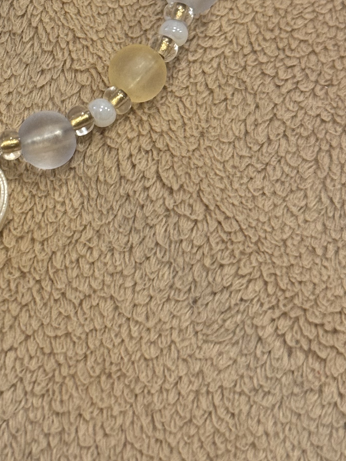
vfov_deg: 18.1
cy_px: 60
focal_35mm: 107
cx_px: -37
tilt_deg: -63.9
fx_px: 1426
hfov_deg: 13.5
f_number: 1.78
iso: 125
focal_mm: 6.76
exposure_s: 1/60
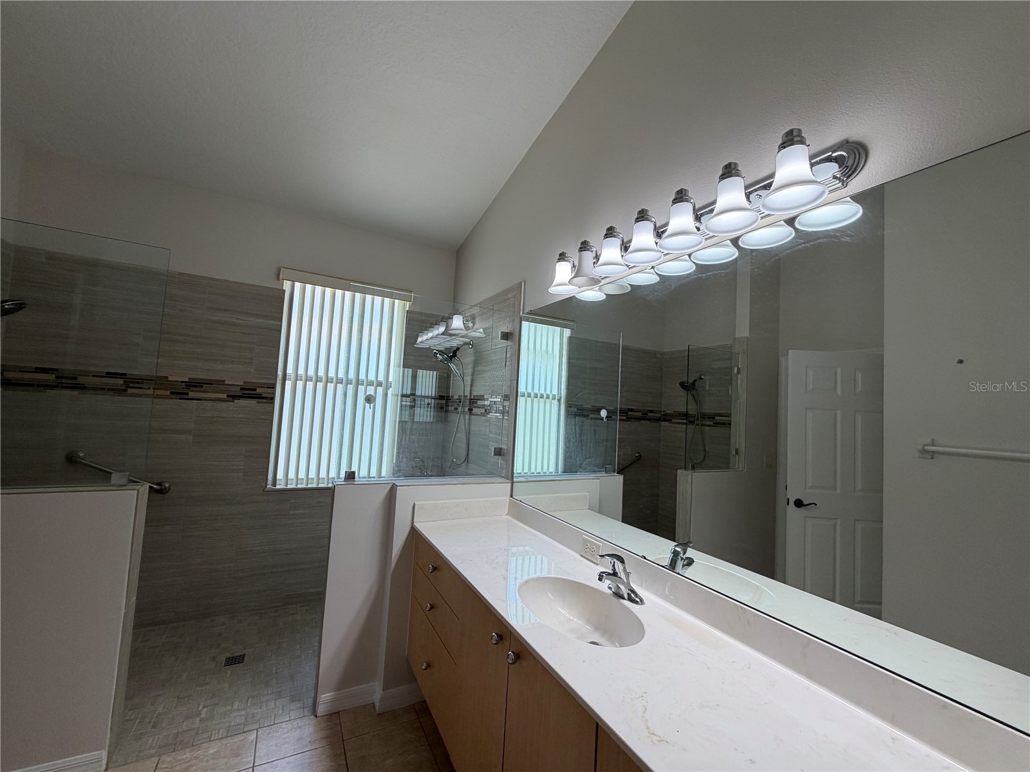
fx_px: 417
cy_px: 386
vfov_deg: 85.7
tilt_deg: +1.9
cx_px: 515
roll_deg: -3.0
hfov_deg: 102.1
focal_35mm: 14
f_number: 2.2
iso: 100
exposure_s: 1/120
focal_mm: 2.22
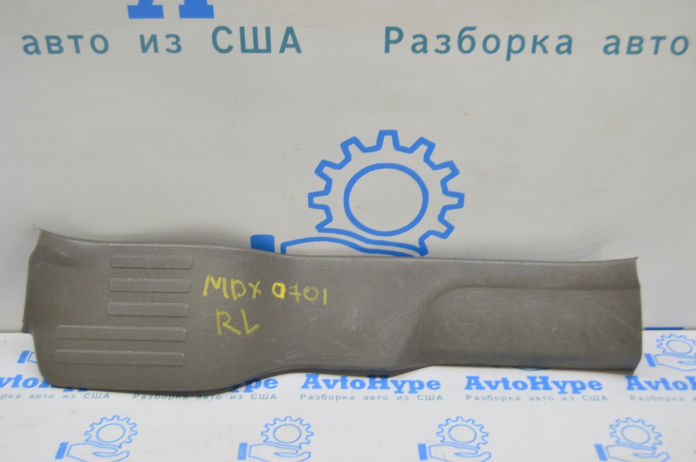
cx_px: 343
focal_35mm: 46
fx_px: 888
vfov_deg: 29.2
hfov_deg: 42.8
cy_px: 231
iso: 400
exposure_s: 1/20
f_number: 5.6
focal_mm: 30
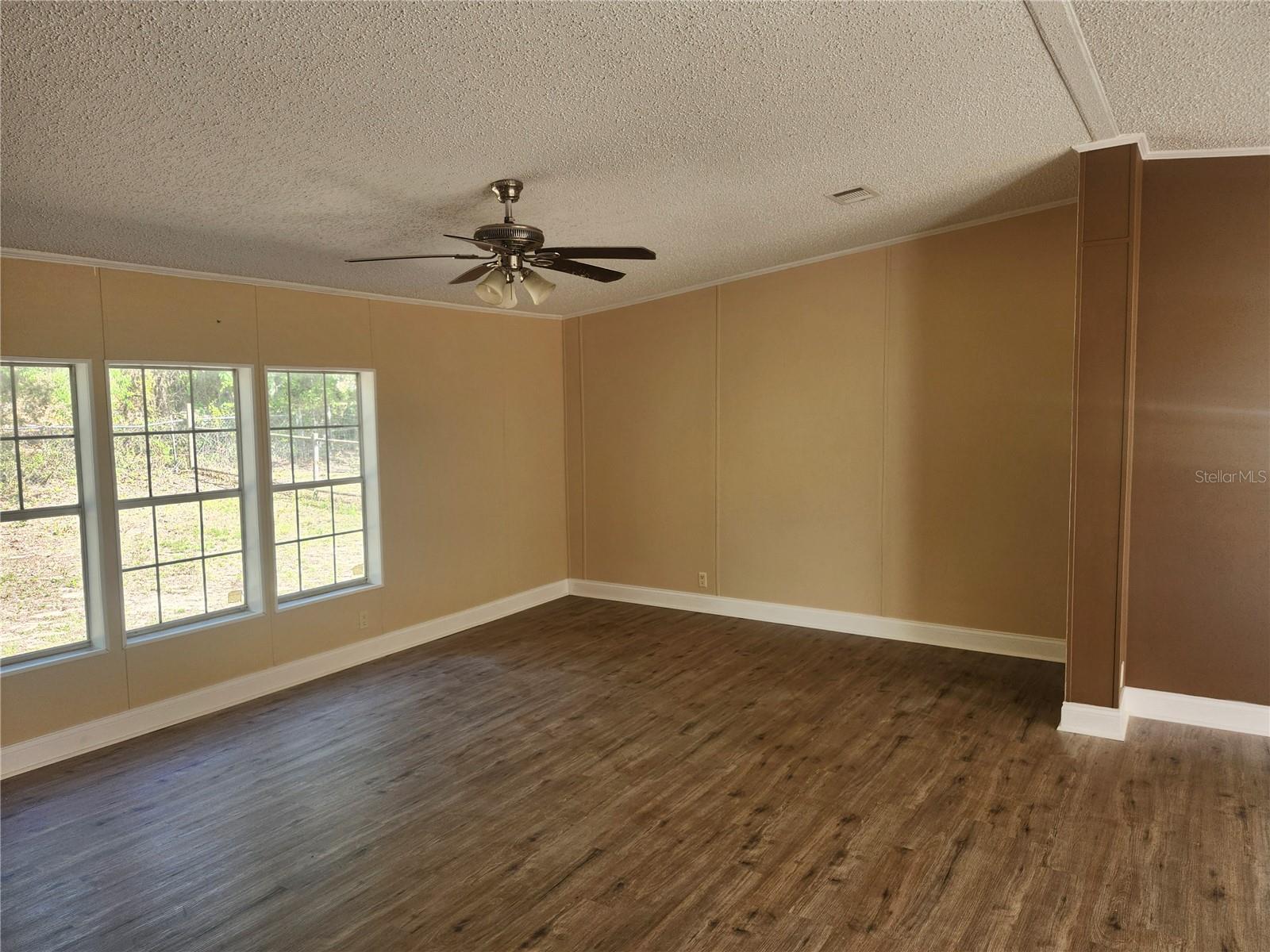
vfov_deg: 58.9
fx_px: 844
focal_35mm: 23
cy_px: 476
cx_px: 635
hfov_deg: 73.9
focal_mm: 5.54
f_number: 1.8
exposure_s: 1/180
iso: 64
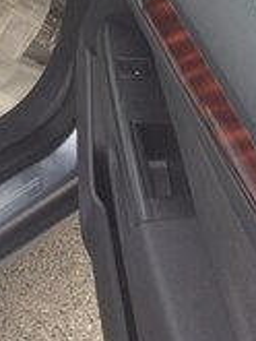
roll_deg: -0.2
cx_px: -81
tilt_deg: -24.8
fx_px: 857
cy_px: -116
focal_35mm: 87
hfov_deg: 16.1
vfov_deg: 20.4
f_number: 2.2
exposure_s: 1/383
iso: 32
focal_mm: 4.15
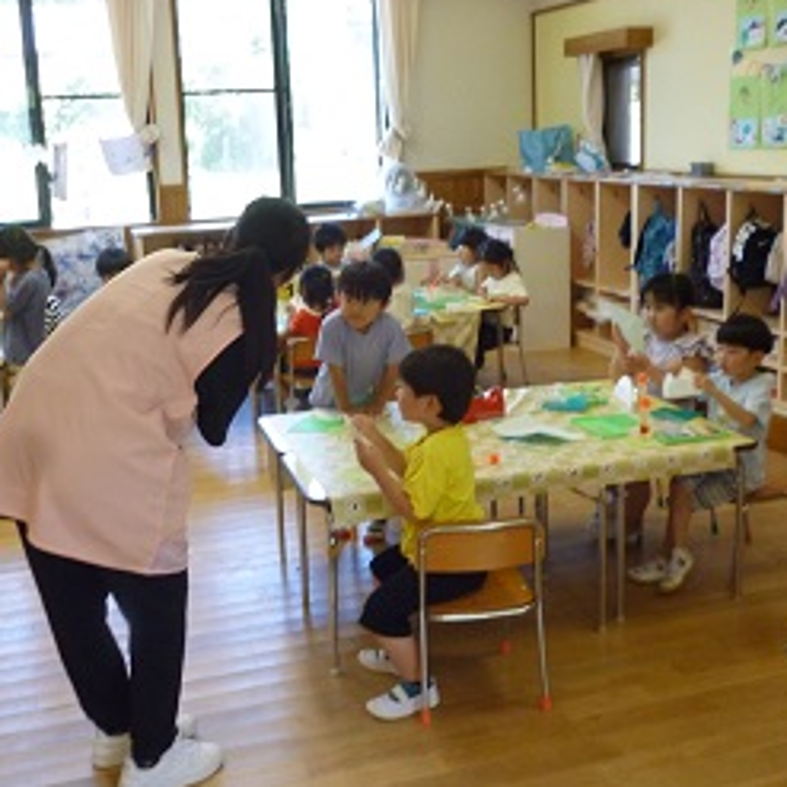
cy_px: 328
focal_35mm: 40
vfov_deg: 41.7
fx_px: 1029
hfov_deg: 41.8
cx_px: 373
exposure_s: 1/60
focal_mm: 5
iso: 320
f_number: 3.1
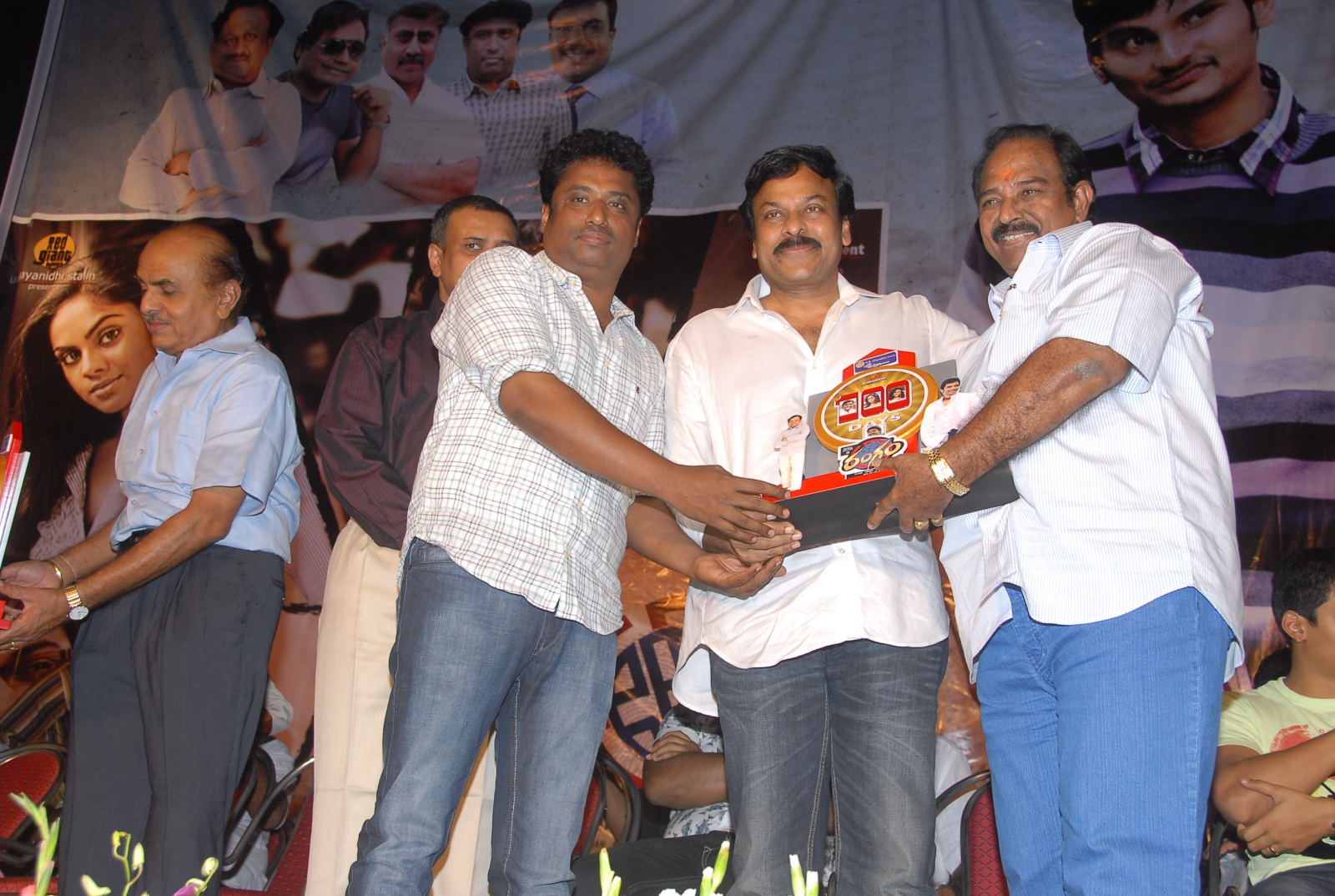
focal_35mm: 42
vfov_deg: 32.0
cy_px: 448
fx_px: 1561
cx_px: 668
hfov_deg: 46.3
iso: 320
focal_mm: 28
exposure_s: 1/125
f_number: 5.6
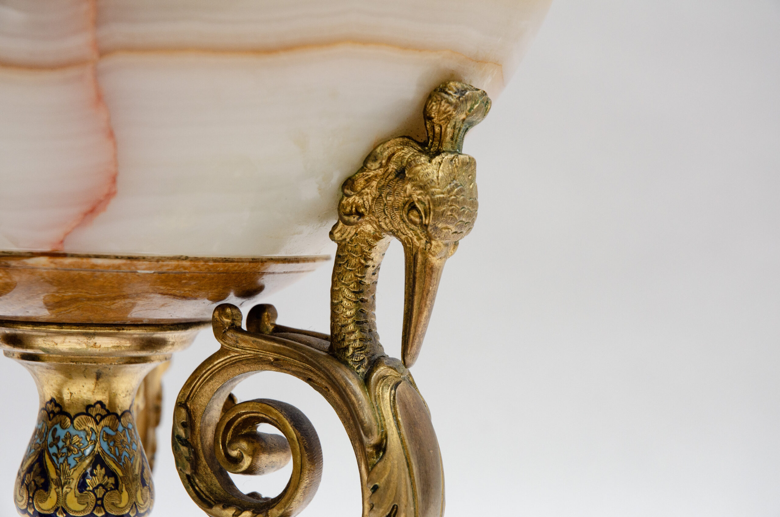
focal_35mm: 105
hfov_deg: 19.5
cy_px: 258
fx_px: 2270
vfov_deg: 13.0
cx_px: 390
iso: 200
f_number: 8
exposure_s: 1/125
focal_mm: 70
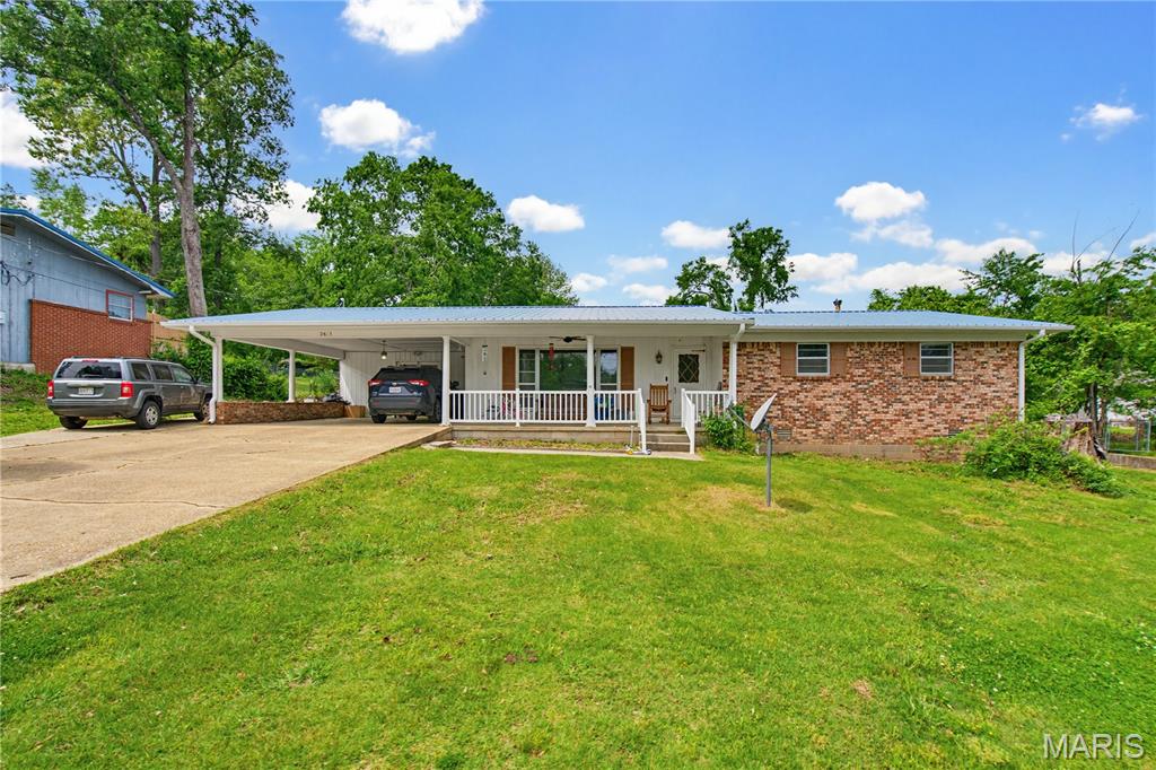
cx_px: 578
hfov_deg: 96.8
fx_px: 514
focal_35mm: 16
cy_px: 385
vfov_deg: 73.7
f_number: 6.3
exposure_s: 1/200
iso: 200
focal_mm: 16
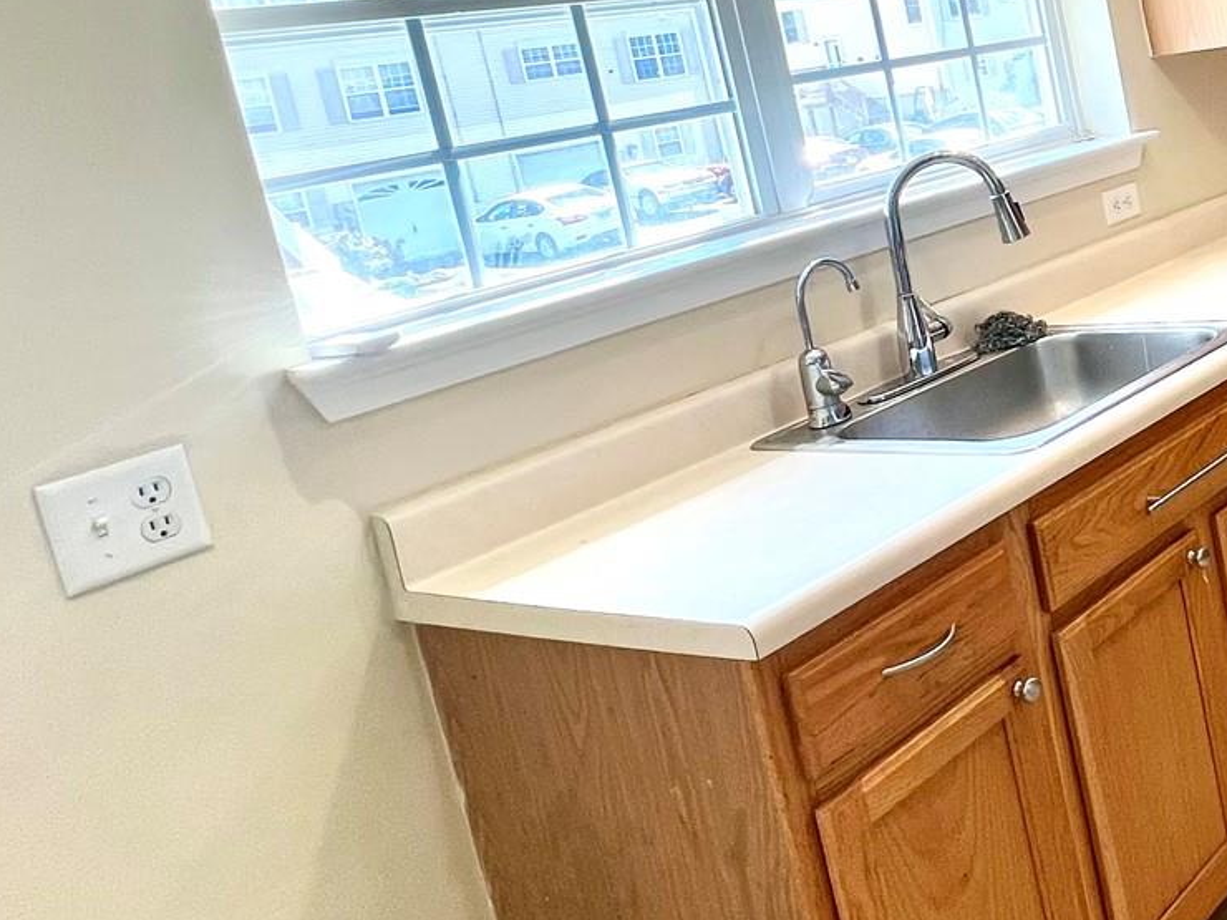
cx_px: 1466
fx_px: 1276
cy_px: 166
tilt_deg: -8.3
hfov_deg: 38.4
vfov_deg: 38.0
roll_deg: +9.2
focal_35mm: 36
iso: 50
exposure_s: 1/120
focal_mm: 1.57
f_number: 1.8
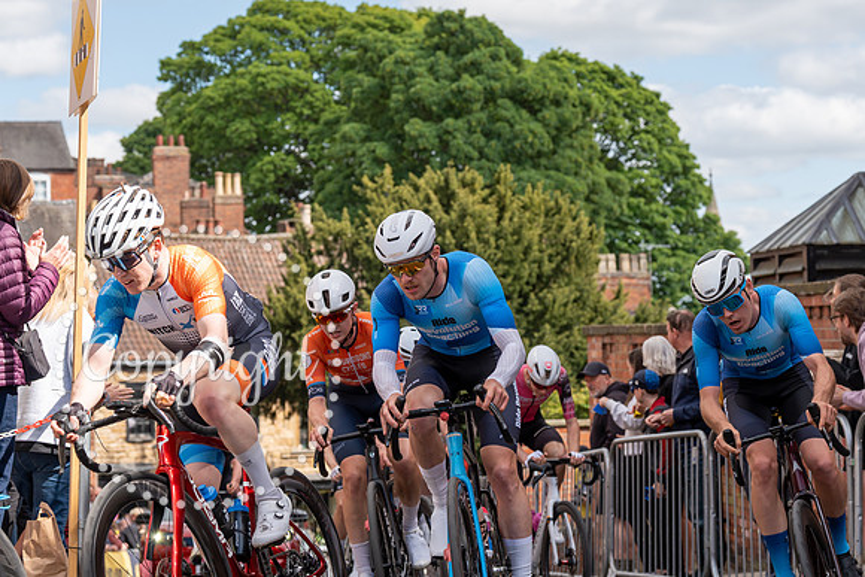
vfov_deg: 14.8
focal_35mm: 93
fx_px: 2223
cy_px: 196
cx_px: 440
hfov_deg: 22.0
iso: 250
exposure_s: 1/1000
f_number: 5
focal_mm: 70
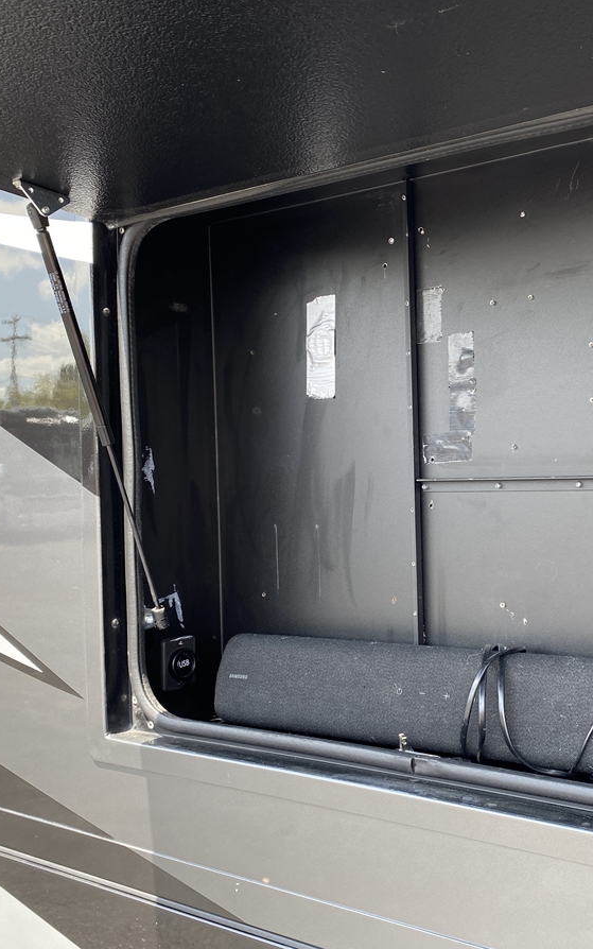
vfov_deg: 52.7
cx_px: 440
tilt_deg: -2.8
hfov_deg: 33.8
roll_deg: +1.8
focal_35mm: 37
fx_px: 956
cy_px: 476
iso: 32
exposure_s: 1/192
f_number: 1.8
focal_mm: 4.25
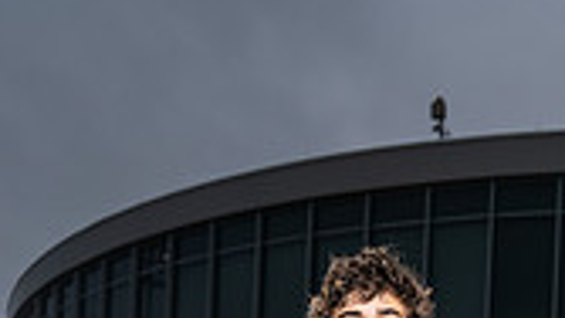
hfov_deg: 22.8
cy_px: 737
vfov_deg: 11.1
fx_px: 1394
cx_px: 392
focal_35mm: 93
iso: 200
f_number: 4.5
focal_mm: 33
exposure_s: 1/250
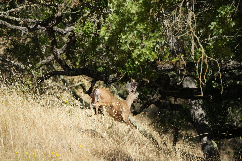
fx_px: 2689
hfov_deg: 5.2
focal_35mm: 400
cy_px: 80
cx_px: 121
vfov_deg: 3.4
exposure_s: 1/4000
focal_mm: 400
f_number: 6.3
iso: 2000
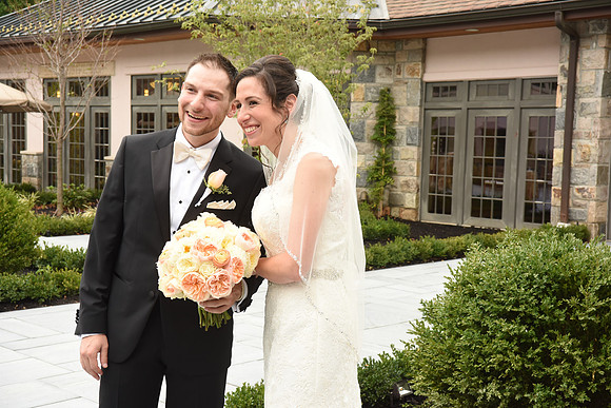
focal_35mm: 55
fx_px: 934
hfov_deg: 36.2
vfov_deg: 24.6
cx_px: 306
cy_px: 204
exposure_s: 1/200
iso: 1000
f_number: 10
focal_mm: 55
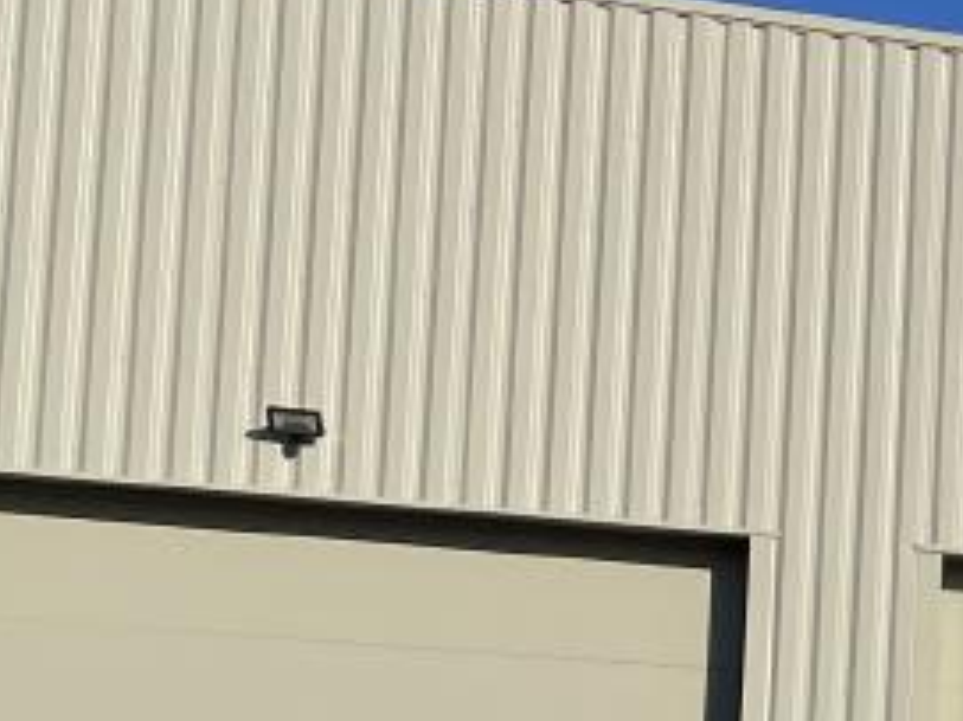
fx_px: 3420
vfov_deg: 11.7
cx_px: 1947
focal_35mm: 123
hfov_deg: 13.6
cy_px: 923
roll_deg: -0.5
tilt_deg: +6.0
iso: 32
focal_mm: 4.2
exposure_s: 1/8403
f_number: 1.6
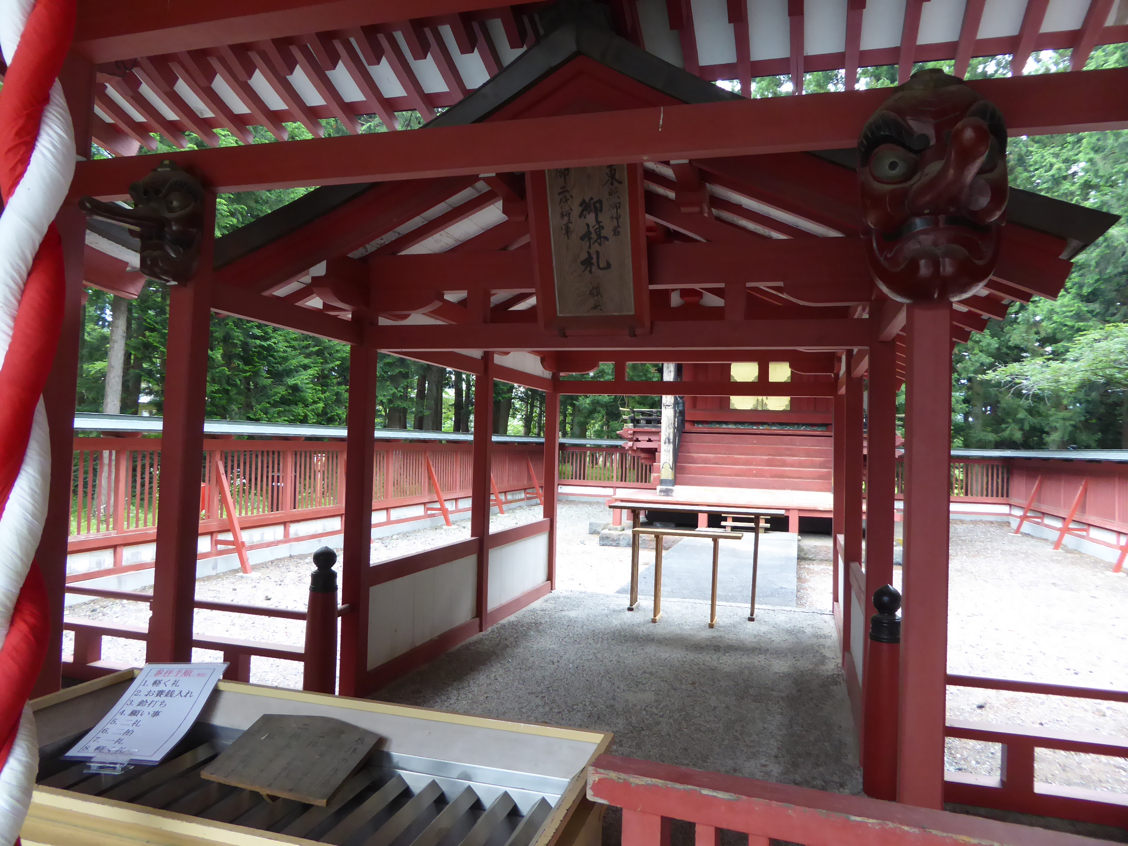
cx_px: 564
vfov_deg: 54.9
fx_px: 815
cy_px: 423
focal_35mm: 25
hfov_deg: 69.4
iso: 320
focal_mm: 4.3
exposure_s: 1/60
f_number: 3.3
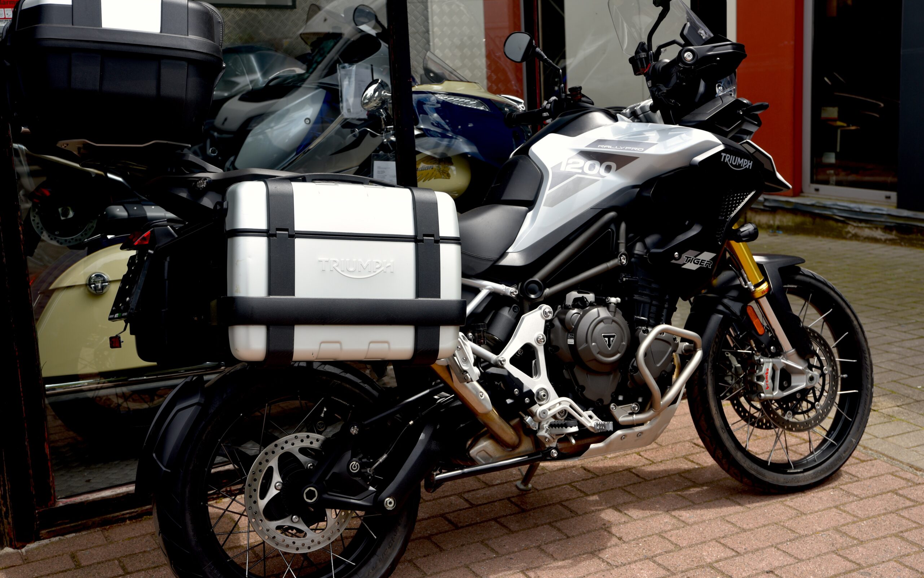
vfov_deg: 26.3
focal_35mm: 49
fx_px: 1234
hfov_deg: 41.1
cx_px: 462
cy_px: 274
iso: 100
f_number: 6.3
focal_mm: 48
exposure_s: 1/160
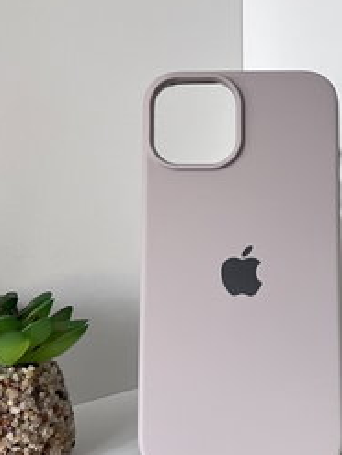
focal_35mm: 56
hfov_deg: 26.0
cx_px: 241
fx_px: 736
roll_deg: +1.9
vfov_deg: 34.3
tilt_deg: -7.0
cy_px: 204
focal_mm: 5.7
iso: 125
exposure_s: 1/95
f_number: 1.5
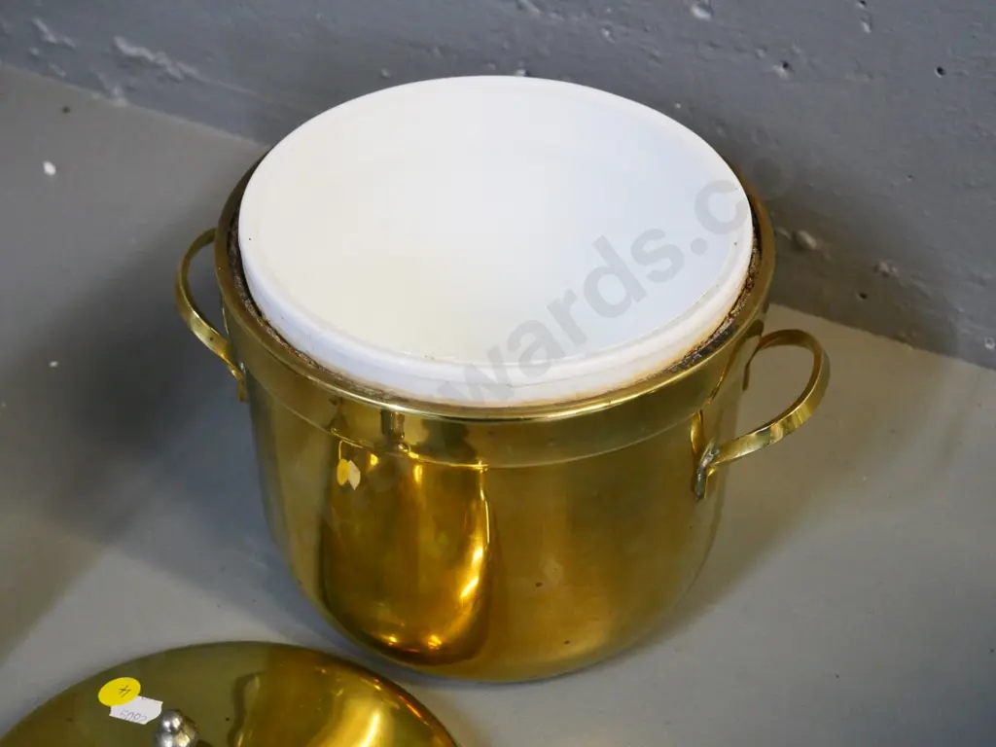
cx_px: 498
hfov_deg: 35.5
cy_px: 374
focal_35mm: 54
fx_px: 1554
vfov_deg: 27.0
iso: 3200
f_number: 5.6
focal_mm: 27
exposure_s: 1/125
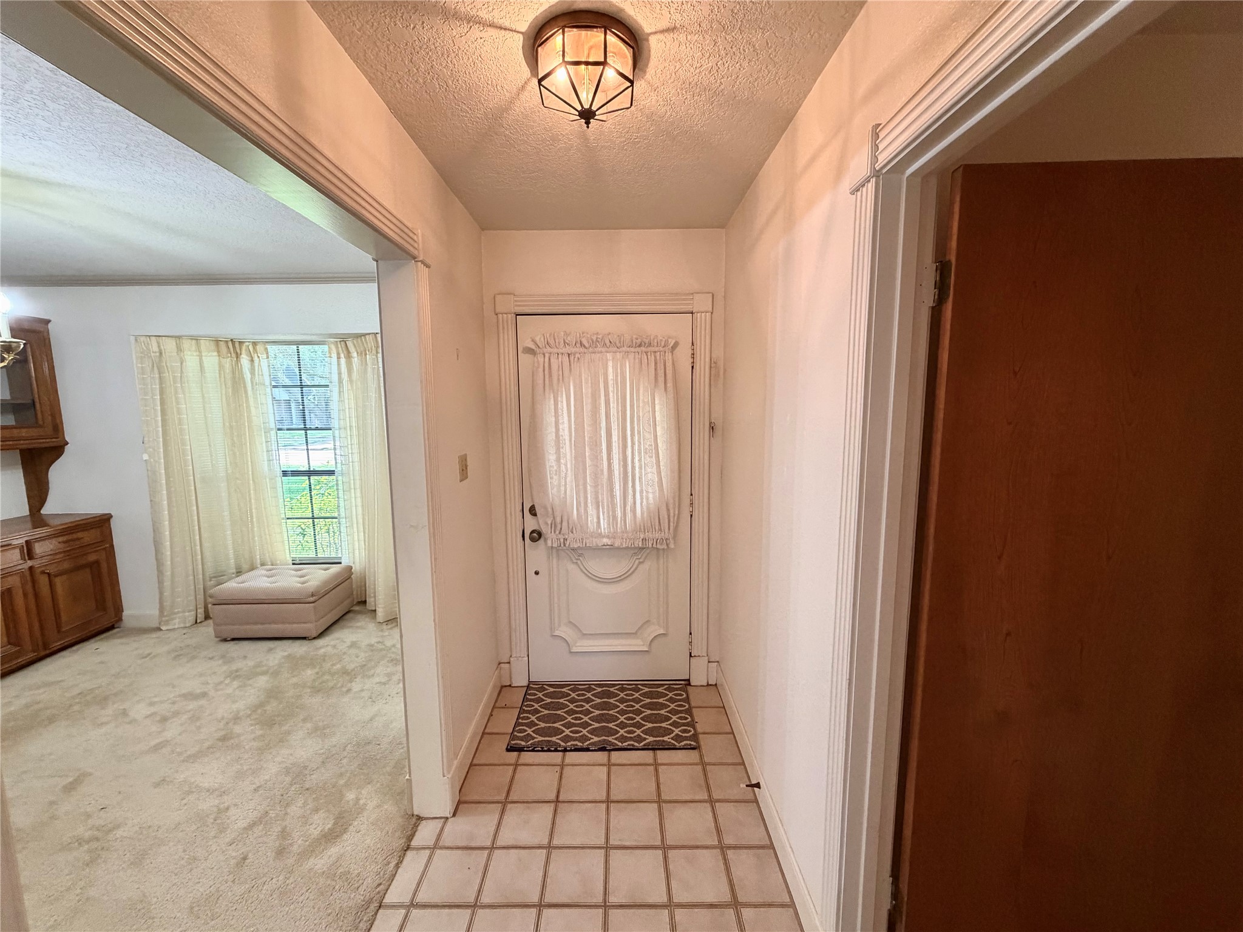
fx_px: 503
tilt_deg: -7.5
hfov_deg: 102.1
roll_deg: +1.1
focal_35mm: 14
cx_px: 622
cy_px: 466
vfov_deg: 85.7
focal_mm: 2.22
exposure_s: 1/60
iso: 320
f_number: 2.2
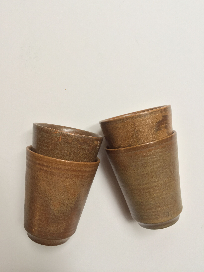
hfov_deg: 48.2
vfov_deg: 61.7
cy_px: 136
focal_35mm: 29
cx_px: 102
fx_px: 228
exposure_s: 1/33
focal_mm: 4.15
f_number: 2.2
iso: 100
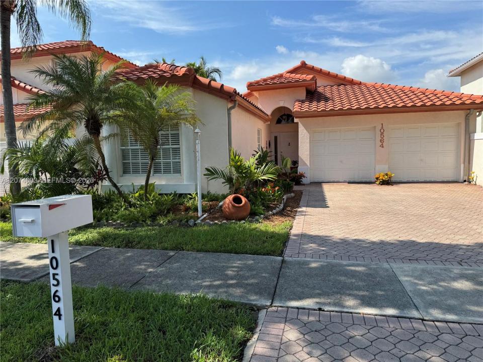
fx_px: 335
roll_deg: +1.0
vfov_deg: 56.8
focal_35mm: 24
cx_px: 242
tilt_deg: -4.5
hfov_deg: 71.6
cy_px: 181
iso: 80
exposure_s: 1/3096
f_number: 1.78
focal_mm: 6.76
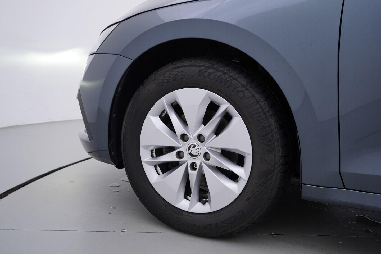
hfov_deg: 53.1
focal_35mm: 36
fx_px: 381
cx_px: 190
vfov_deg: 36.9
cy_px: 127
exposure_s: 1/80
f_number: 4
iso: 125
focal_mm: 24
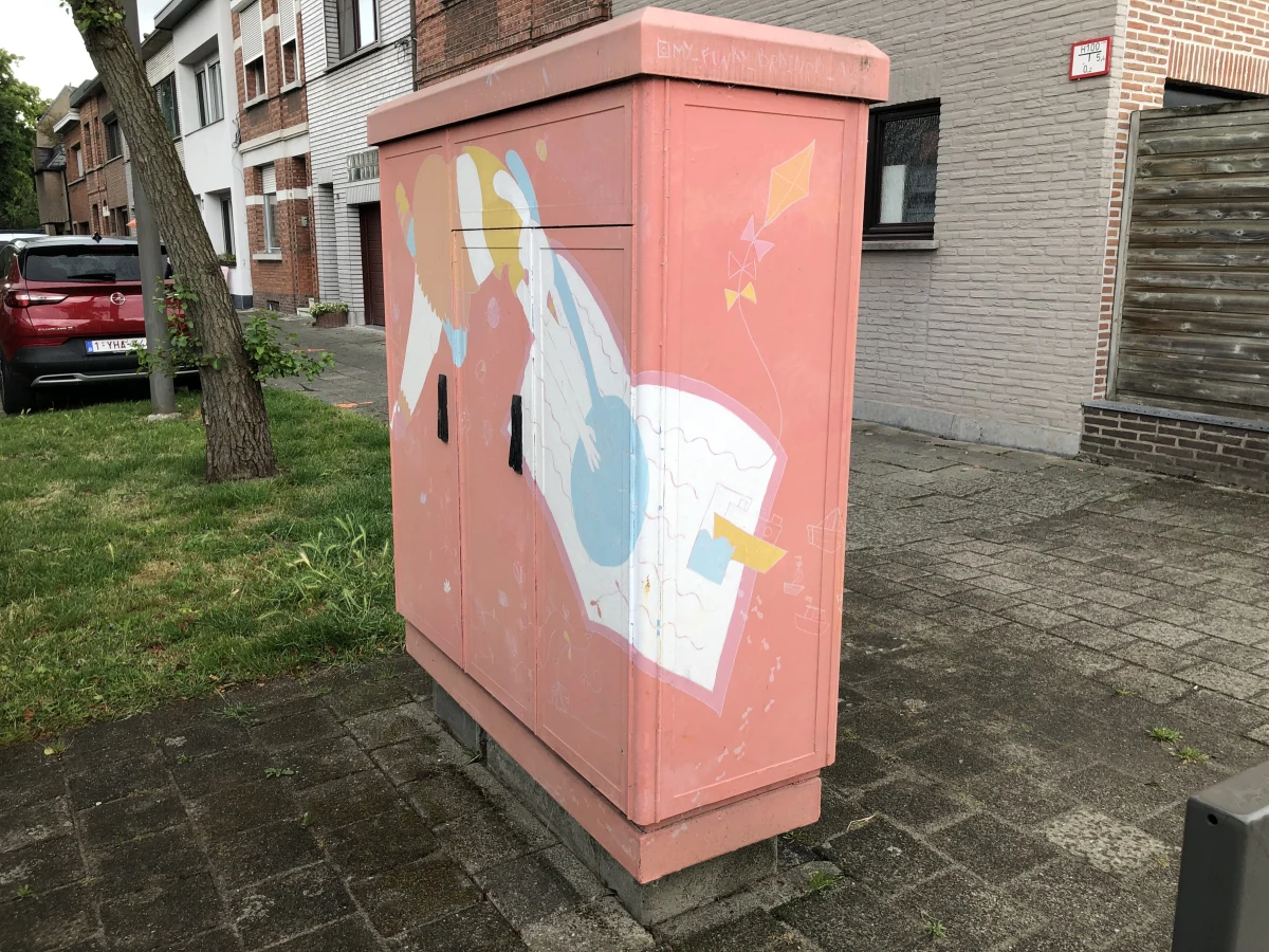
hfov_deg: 63.4
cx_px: 634
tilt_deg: -10.8
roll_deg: +0.3
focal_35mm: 28
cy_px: 476
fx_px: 1026
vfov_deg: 49.7
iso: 20
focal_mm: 4
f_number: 1.8
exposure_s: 1/264
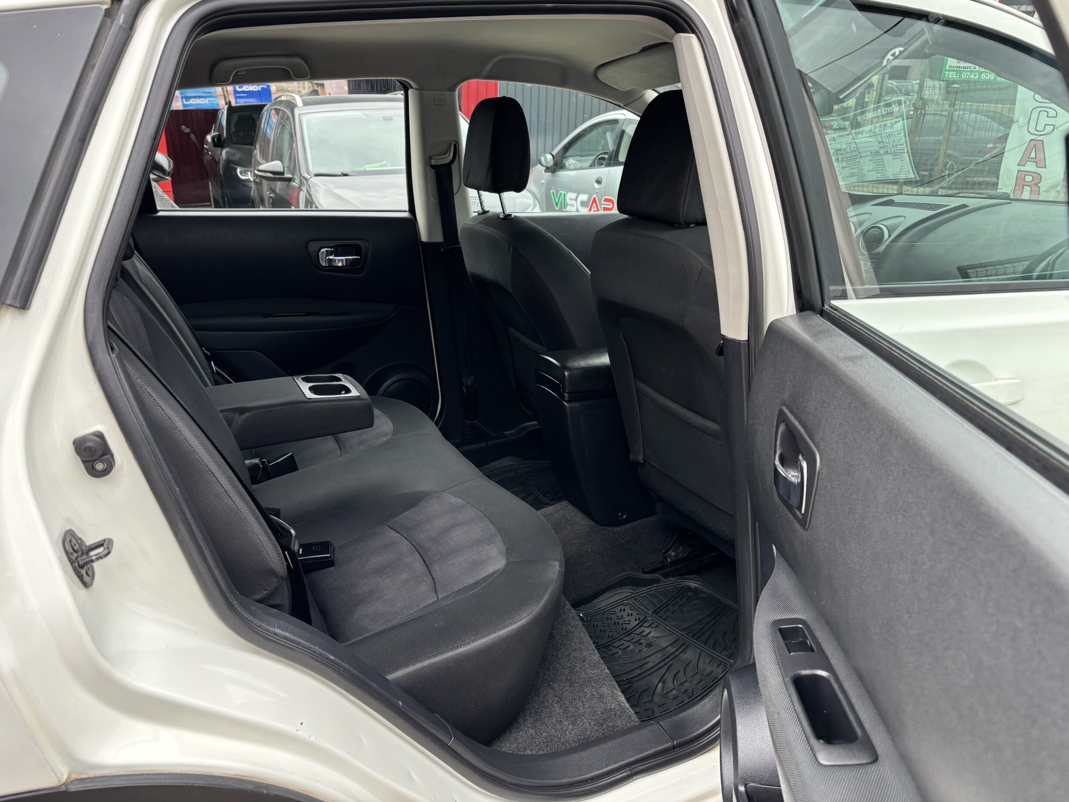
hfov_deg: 65.3
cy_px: 388
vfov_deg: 51.3
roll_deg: -3.5
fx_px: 834
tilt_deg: -21.1
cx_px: 549
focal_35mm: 27
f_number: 1.6
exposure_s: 1/172
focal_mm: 5.96
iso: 50
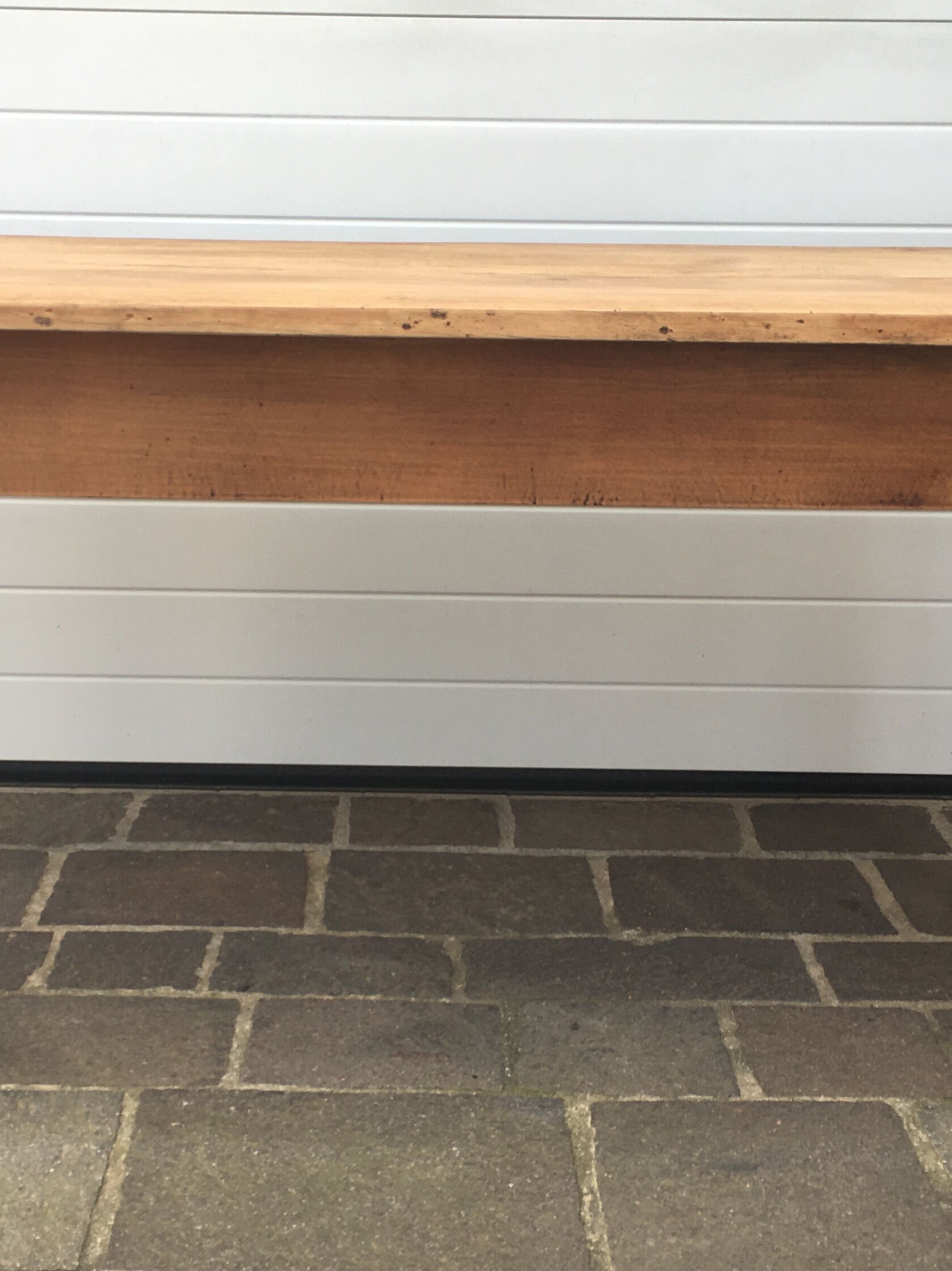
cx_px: 408
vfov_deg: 36.8
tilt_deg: -18.9
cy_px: 707
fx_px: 1907
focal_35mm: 52
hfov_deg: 28.0
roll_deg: -2.7
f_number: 2.2
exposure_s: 1/232
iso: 25
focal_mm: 4.15
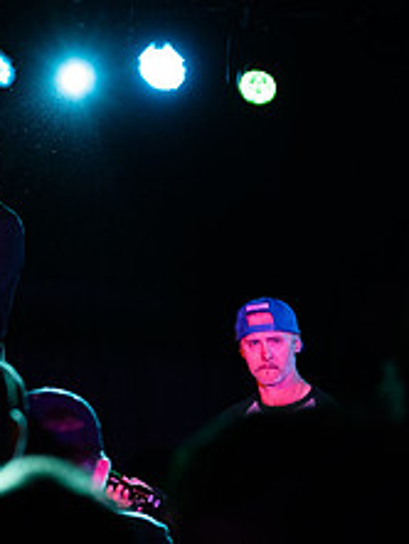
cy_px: 218
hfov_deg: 7.3
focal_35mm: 203
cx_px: -117
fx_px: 3195
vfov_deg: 9.7
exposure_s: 1/400
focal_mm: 70
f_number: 3.5
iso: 3200
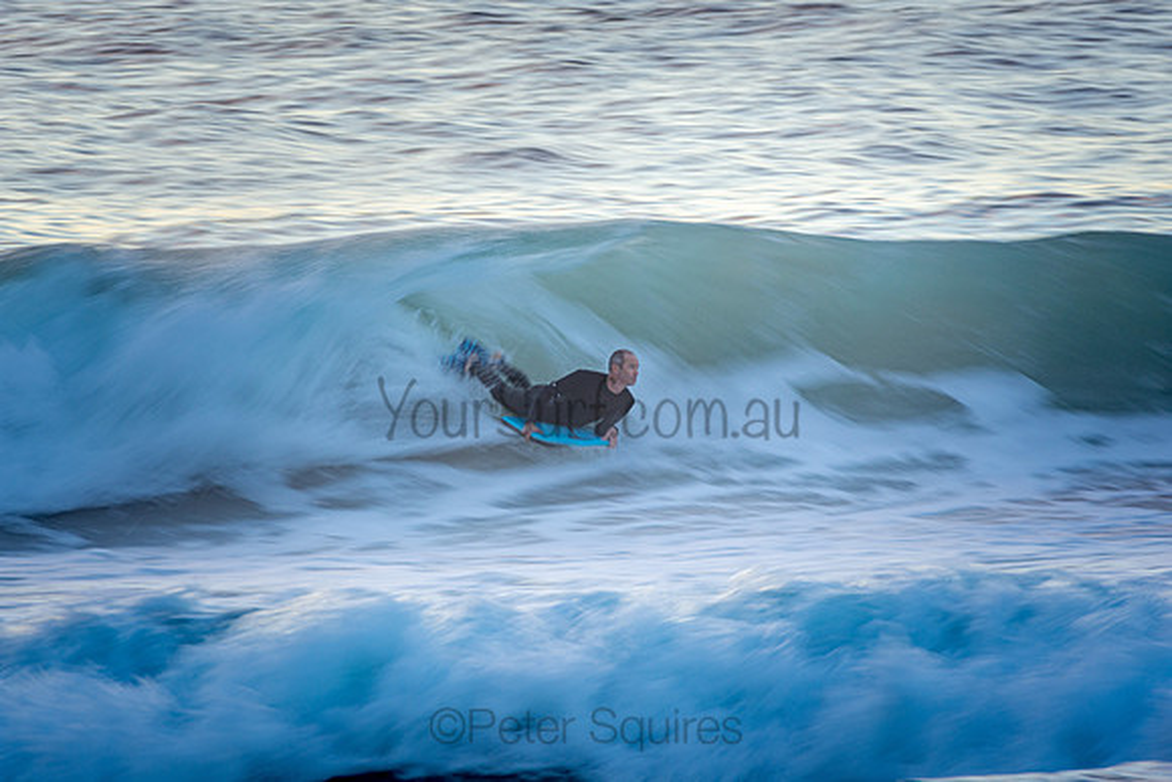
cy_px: 391
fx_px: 24421
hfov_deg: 2.7
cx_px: 586
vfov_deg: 1.8
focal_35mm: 750
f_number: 13
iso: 100
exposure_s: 1/25
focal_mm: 500
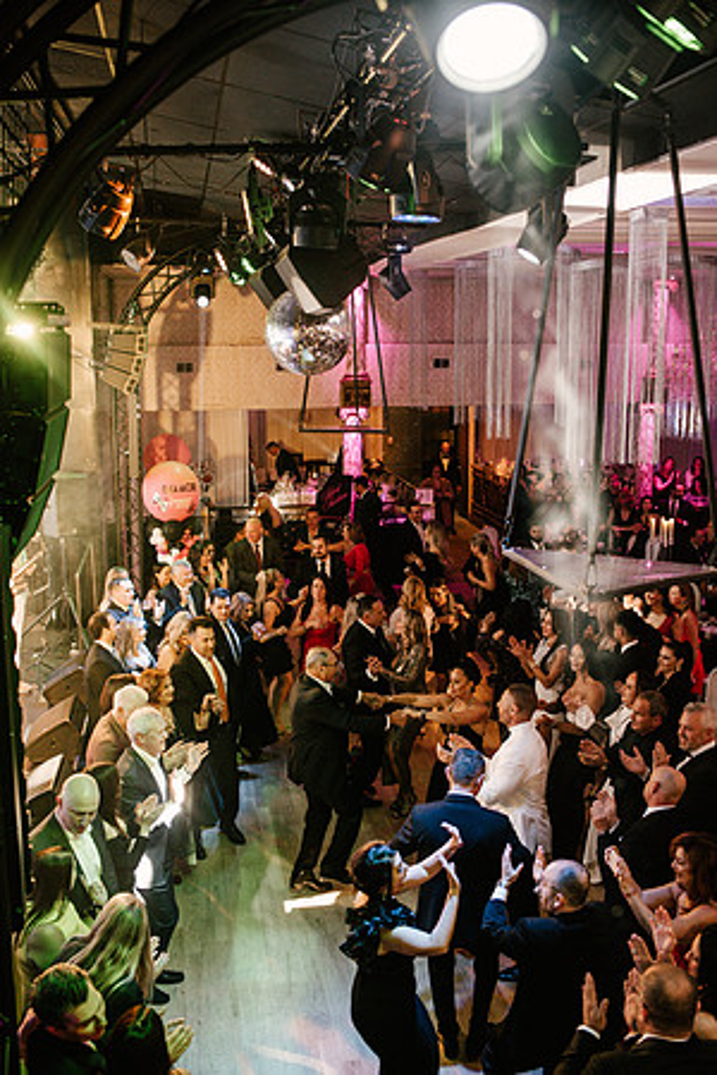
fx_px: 1046
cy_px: 538
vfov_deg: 54.4
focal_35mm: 35
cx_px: 358
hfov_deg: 37.9
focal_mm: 35
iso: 2500
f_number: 2.8
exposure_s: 1/200
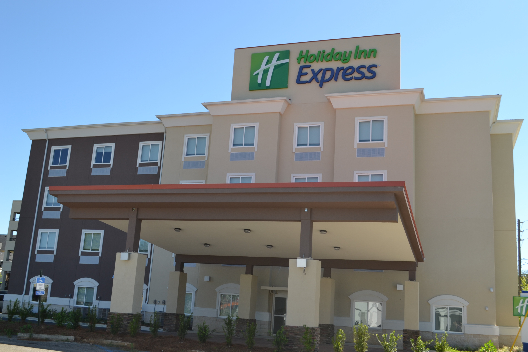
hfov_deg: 53.1
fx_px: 528
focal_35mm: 36
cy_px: 176
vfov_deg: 36.9
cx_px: 264
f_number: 6.3
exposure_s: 1/160
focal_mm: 24
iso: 100
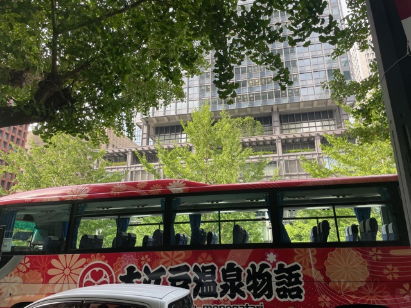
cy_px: 154
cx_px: 206
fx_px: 309
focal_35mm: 26
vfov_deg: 53.1
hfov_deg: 67.3
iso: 32
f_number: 1.6
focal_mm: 4.2
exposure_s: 1/179
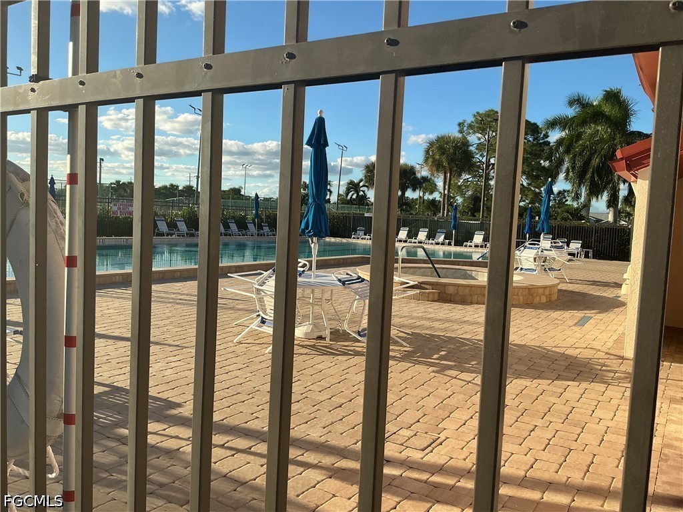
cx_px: 342
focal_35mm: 29
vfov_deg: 48.2
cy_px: 256
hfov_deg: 61.7
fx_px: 572
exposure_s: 1/1534
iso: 25
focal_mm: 3
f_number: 1.8
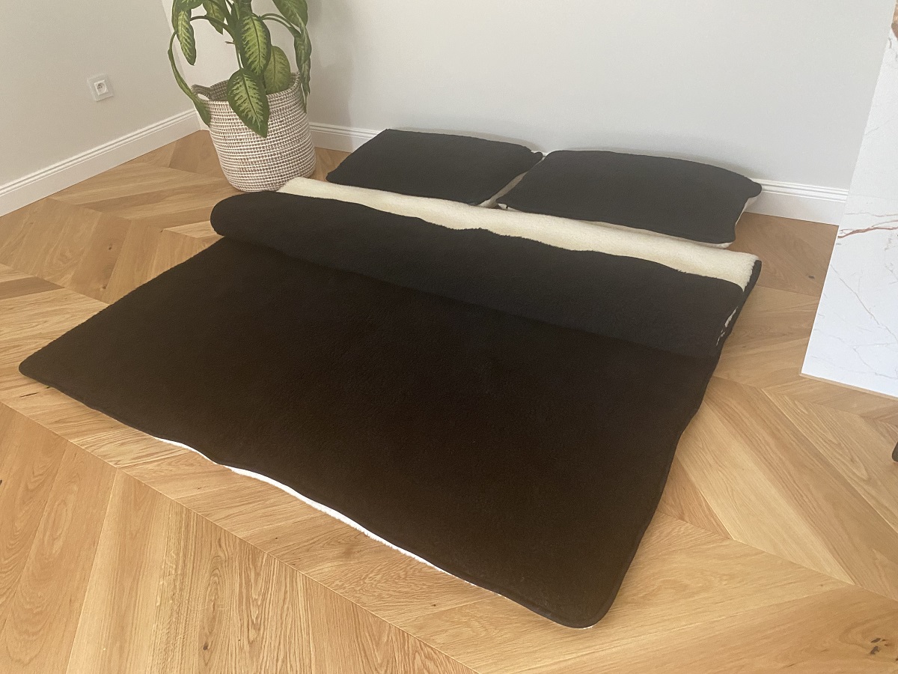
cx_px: 449
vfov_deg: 53.1
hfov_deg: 67.3
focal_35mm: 26
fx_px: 674
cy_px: 337
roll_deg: +6.9
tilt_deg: -33.9
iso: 500
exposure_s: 1/59
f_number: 1.8
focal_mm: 4.25
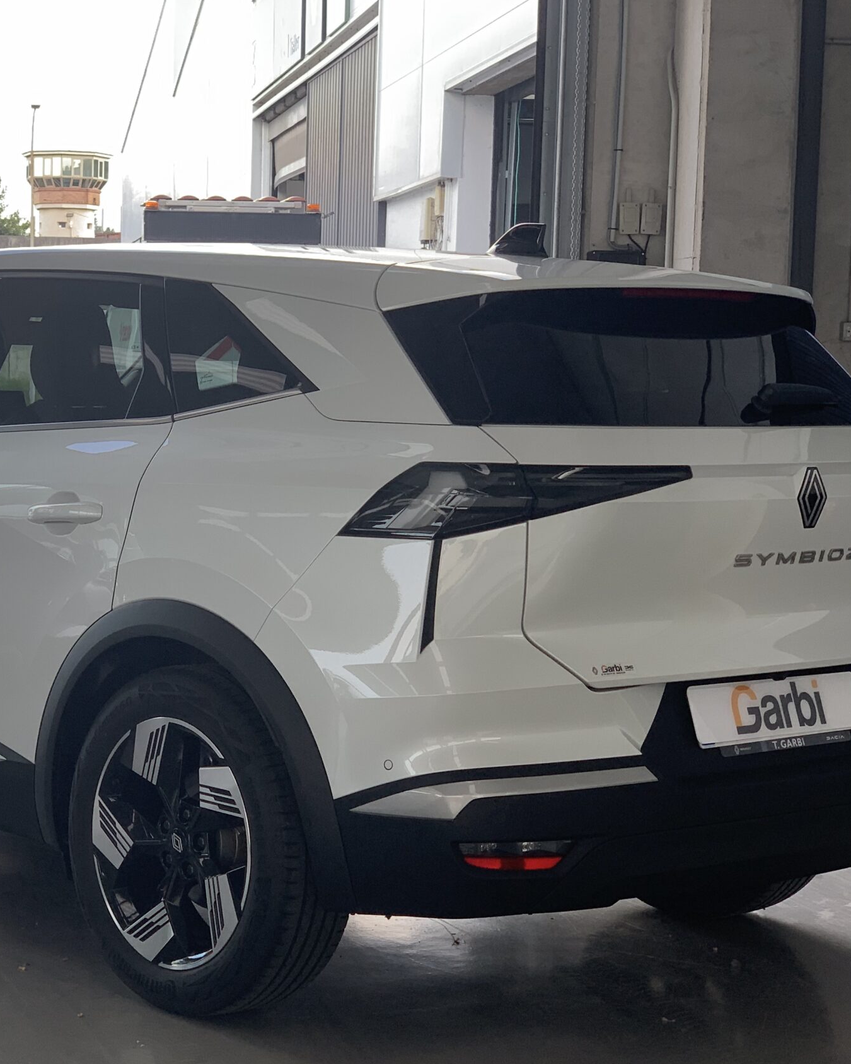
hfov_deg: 19.8
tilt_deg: -4.4
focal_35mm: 77
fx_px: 2424
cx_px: 234
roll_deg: -2.2
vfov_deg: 24.7
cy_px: 593
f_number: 2.4
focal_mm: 6
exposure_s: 1/122
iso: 40
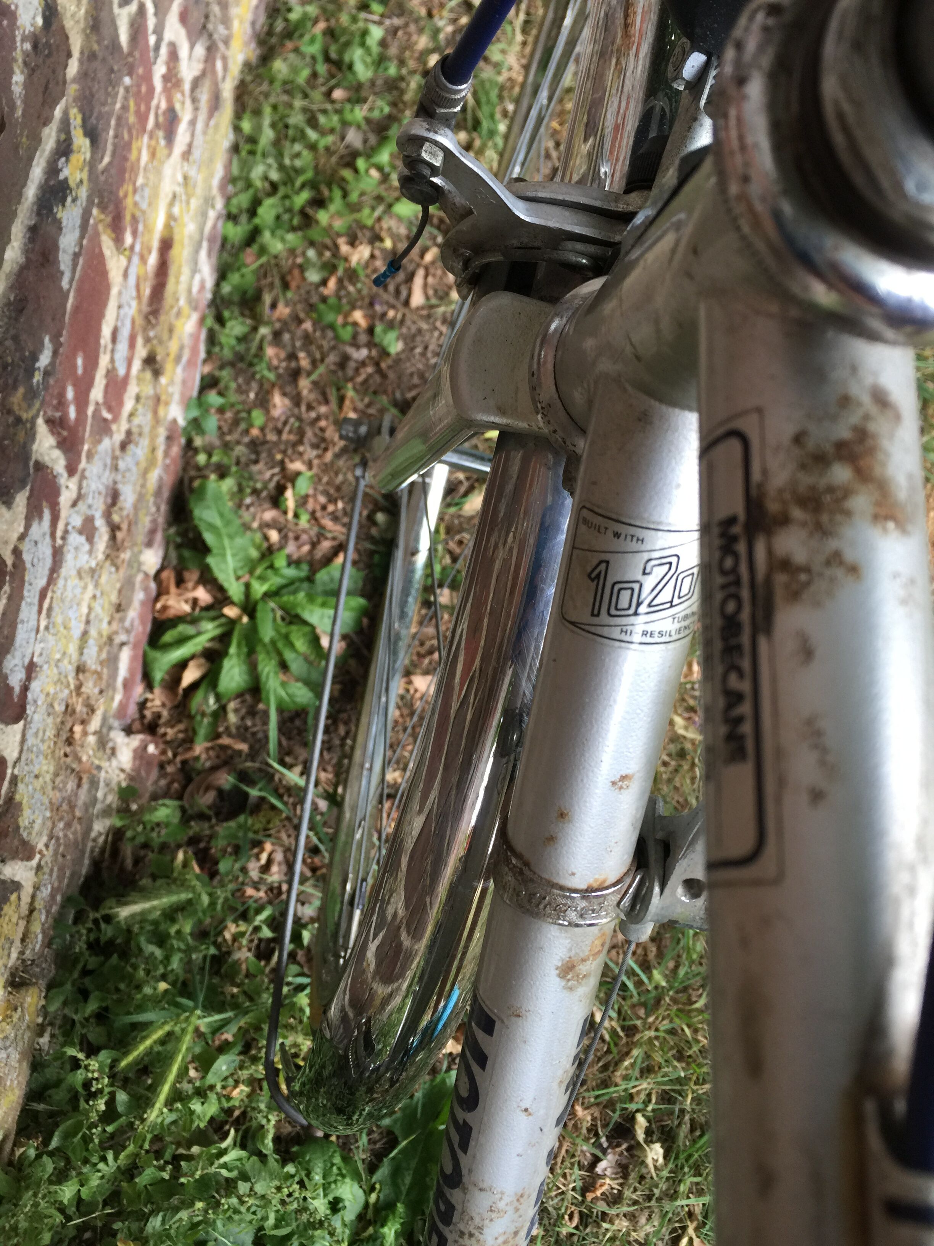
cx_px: 467
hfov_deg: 48.2
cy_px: 623
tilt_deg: -71.5
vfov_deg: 61.7
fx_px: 1043
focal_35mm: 29
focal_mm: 4.15
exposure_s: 1/33
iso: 32
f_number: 2.2
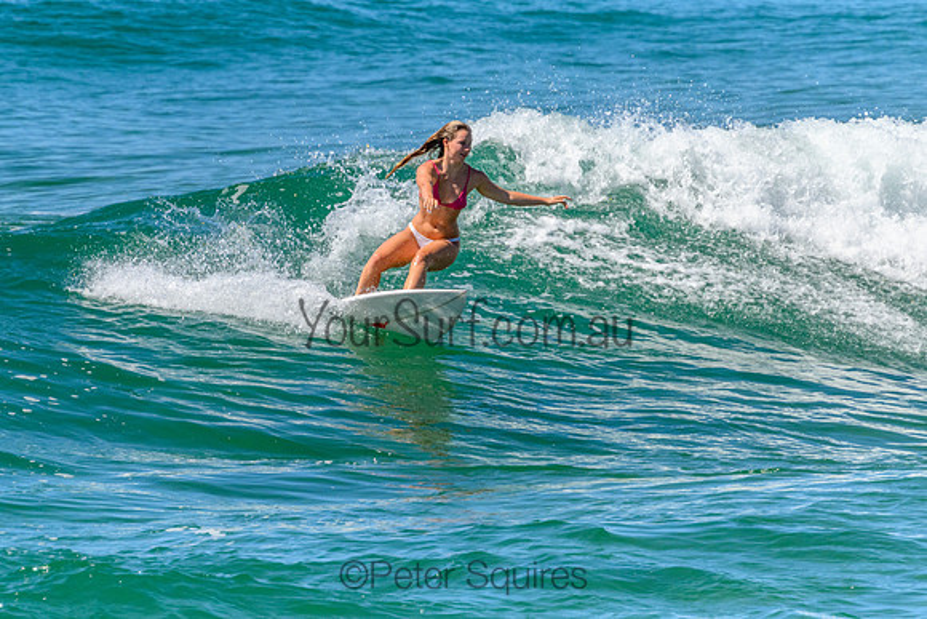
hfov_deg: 1.9
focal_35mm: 1101
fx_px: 28345
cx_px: 459
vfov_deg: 1.3
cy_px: 282
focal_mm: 800
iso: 1250
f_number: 11
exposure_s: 1/2000
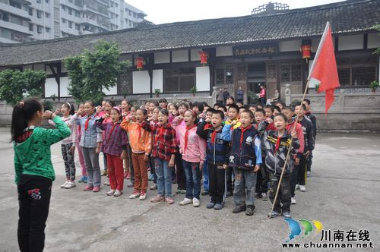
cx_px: 190
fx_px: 332
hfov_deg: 59.6
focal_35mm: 32
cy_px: 126
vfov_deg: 41.6
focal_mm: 21
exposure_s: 1/125
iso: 220
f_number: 5.6
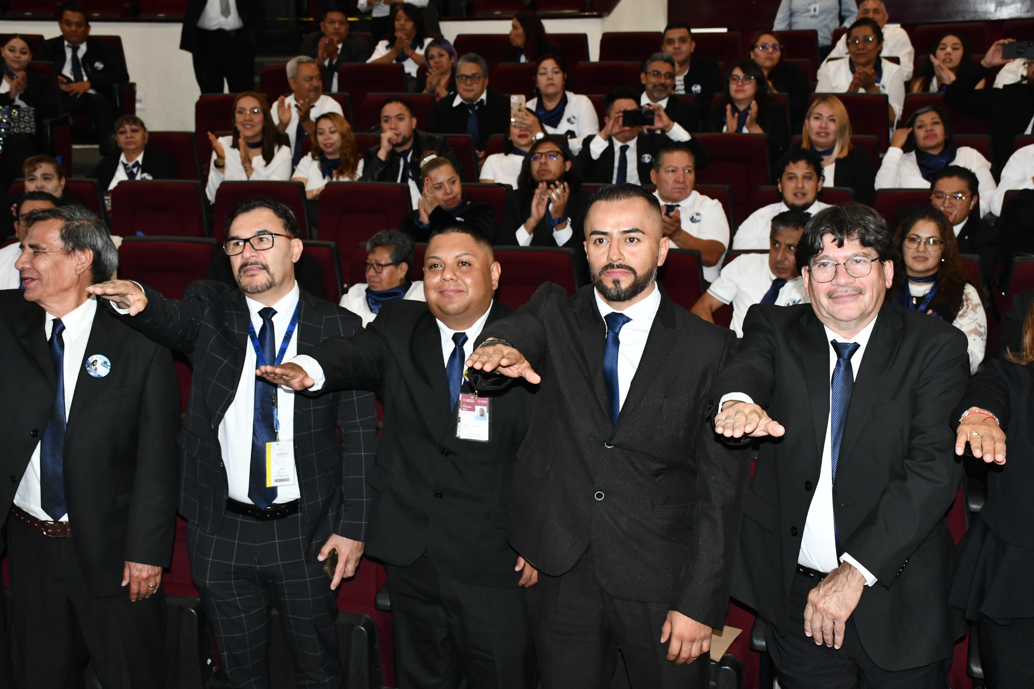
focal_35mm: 48
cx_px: 517
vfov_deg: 28.1
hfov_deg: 41.1
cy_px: 344
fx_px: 1379
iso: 2000
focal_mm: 32
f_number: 6.3
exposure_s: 1/50
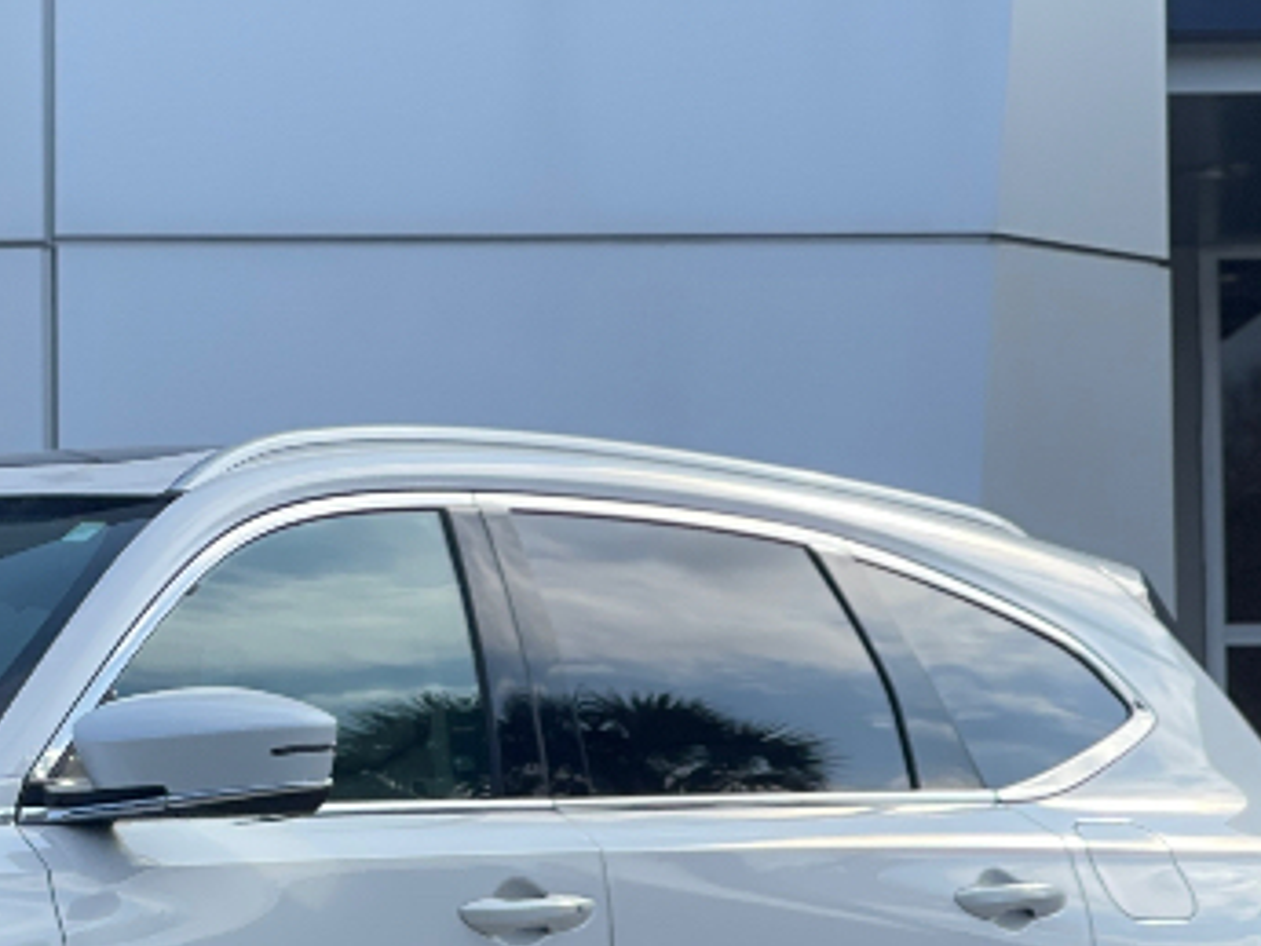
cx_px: -80
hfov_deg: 10.3
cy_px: 676
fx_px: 6924
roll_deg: +0.2
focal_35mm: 190
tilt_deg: +4.9
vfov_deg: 7.8
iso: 32
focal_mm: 7.5
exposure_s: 1/995
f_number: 2.2
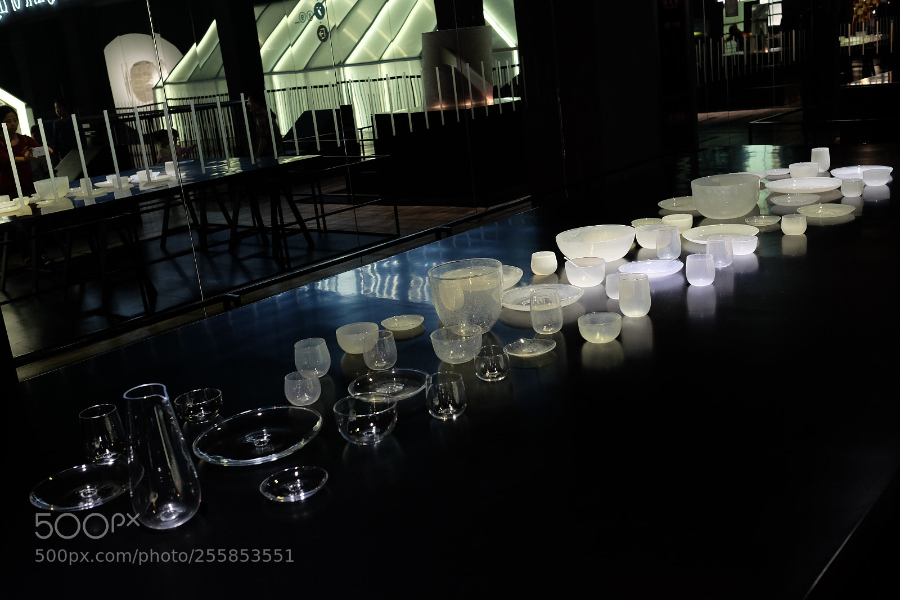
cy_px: 300
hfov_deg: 54.4
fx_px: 875
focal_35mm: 35
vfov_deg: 37.8
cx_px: 450
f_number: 4
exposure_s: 1/58
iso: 1600
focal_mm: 23
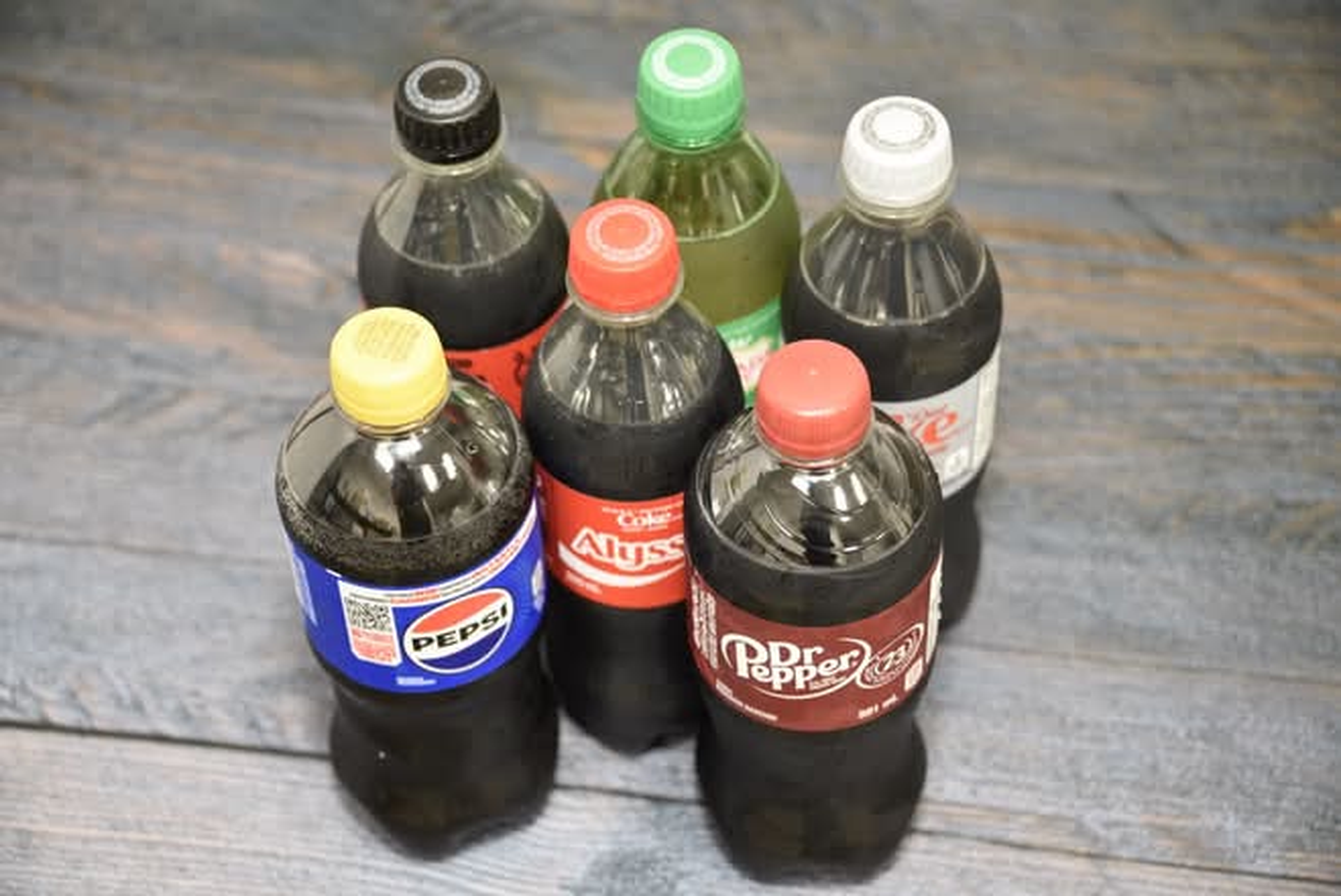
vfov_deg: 16.1
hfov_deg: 23.9
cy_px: 448
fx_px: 3167
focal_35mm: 85
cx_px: 670
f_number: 5
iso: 2500
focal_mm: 85
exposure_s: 1/60
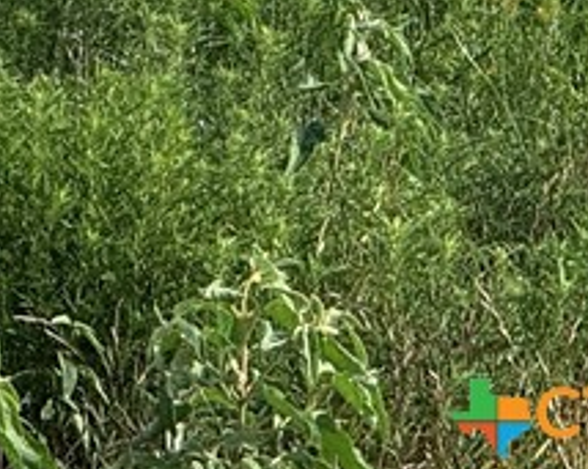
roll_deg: -1.0
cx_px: -558
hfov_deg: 3.4
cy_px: -540
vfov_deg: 2.7
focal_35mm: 561
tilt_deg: -2.0
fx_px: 9758
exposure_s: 1/1004
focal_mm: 15.66
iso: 50
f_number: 2.8
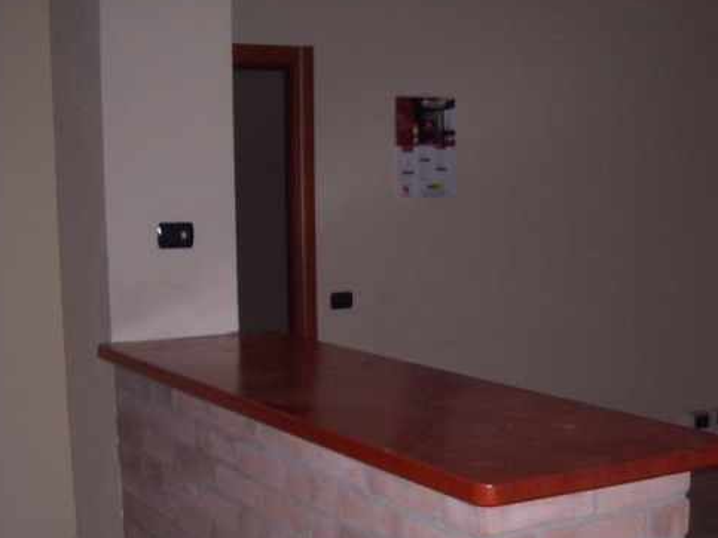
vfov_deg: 24.9
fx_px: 1203
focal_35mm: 58
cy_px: 406
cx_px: 528
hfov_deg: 32.7
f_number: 2.6
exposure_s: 1/60
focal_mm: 5.8
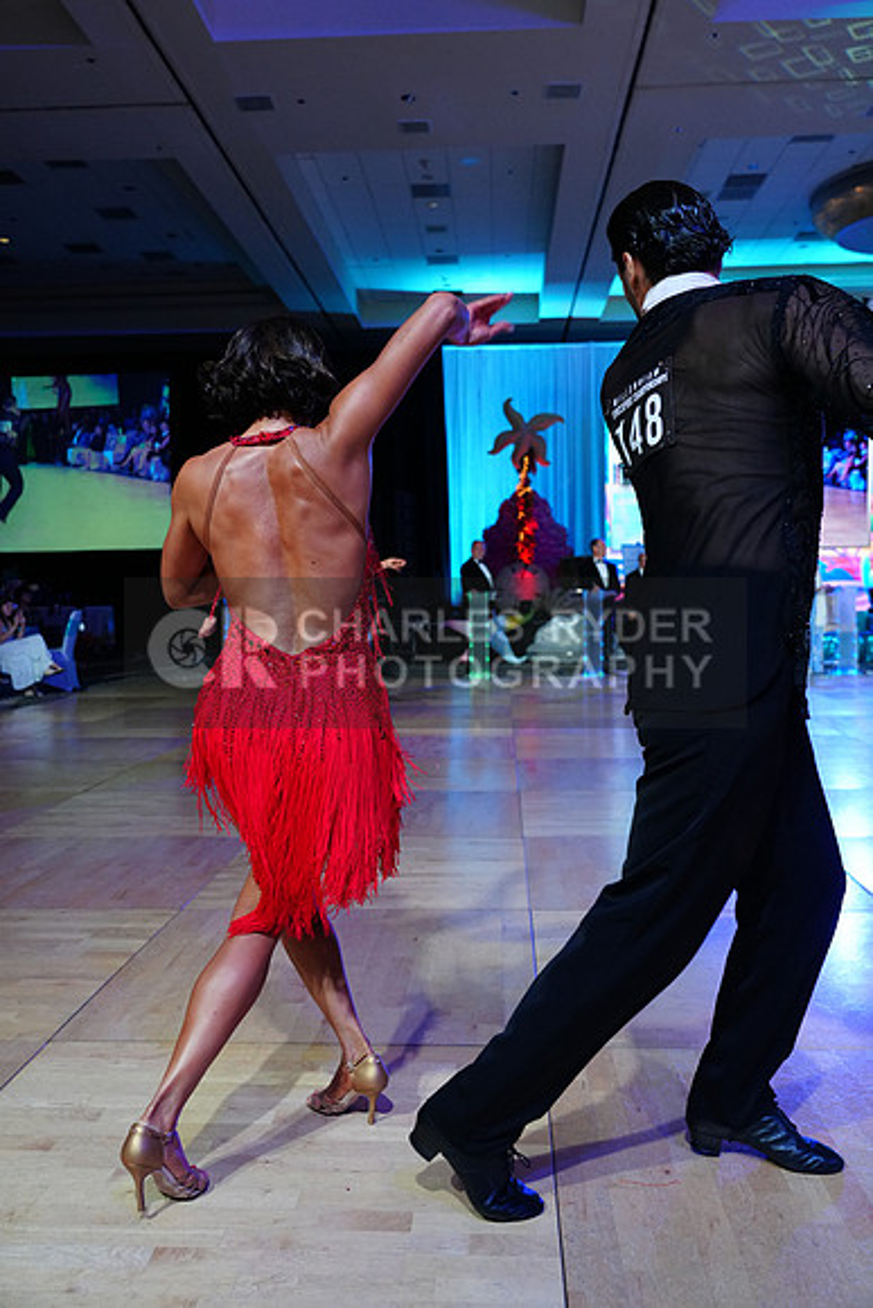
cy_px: 654
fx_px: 1091
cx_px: 436
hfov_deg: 43.6
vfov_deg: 61.9
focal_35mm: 30
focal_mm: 30
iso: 2500
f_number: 4
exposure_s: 1/400
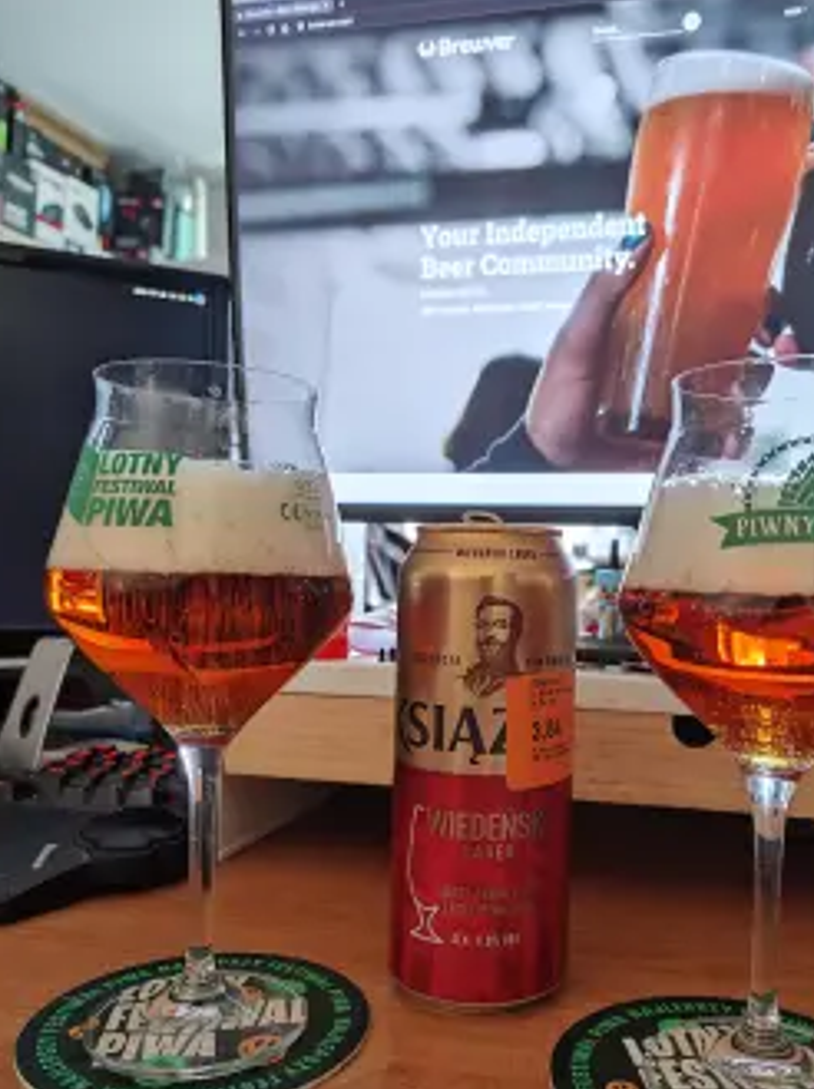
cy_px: 592
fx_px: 880
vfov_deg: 63.4
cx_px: 486
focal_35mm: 28
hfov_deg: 49.4
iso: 641
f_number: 1.88
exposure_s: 1/15.2
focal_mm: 5.56
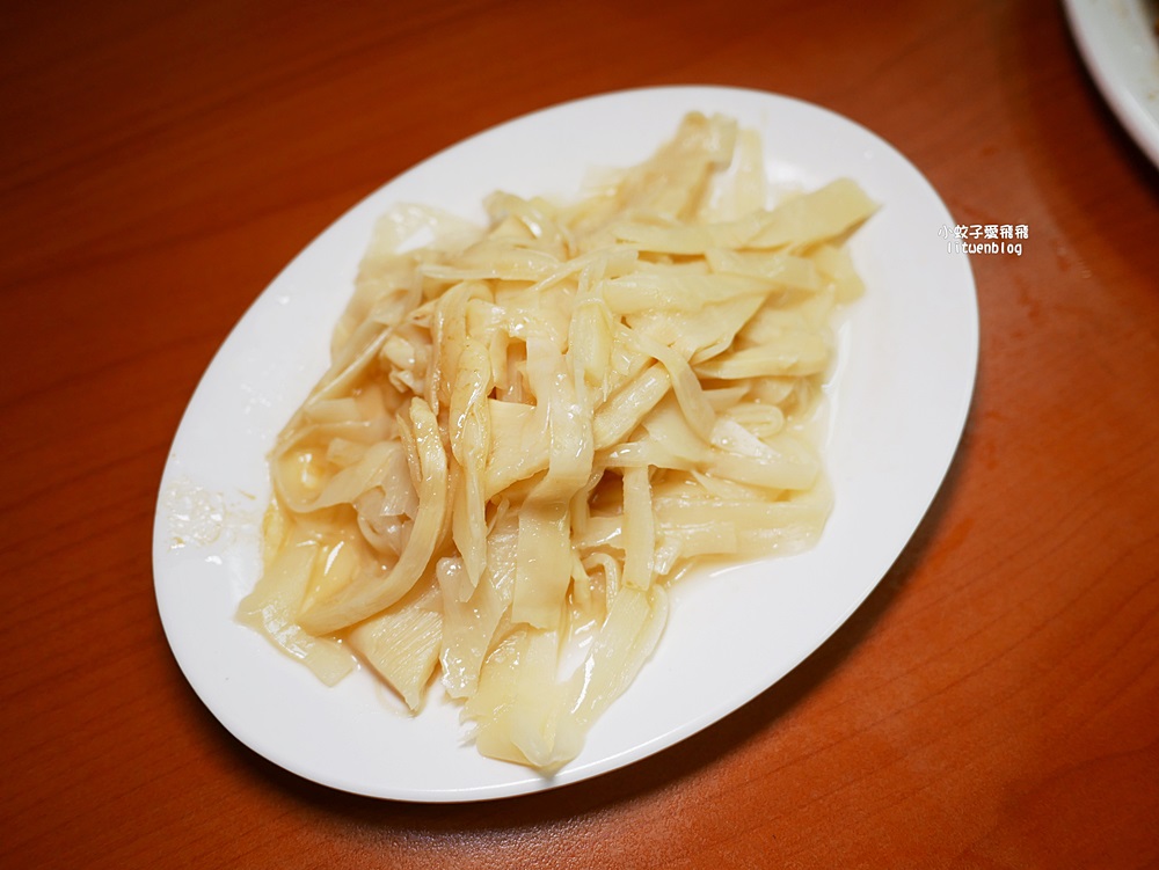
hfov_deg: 63.4
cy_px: 435
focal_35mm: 28
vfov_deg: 49.8
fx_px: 938
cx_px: 580
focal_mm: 14
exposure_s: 1/160
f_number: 2.5
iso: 200
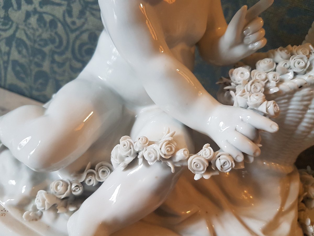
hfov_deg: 67.3
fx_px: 236
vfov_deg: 53.1
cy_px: 118
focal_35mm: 26
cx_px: 157
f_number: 1.7
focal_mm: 4.2
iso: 200
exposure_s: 1/50
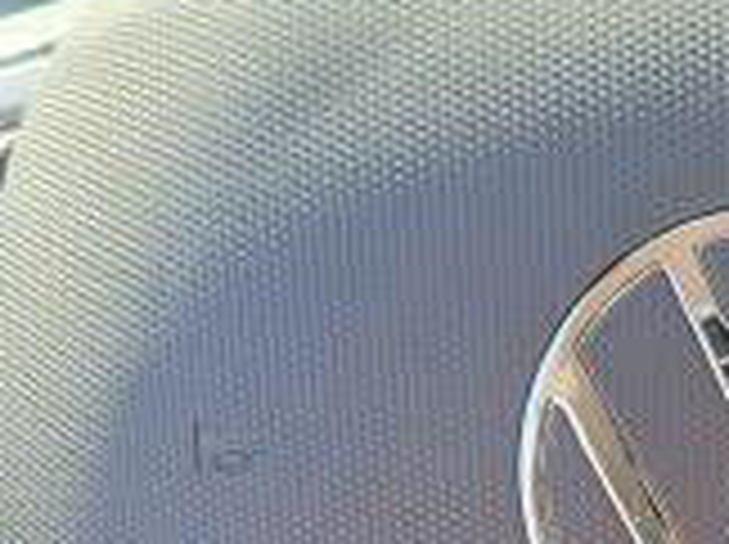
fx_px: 2166
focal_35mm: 103
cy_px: 661
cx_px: 828
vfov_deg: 13.9
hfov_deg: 18.3
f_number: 1.8
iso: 40
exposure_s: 1/134
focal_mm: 5.4
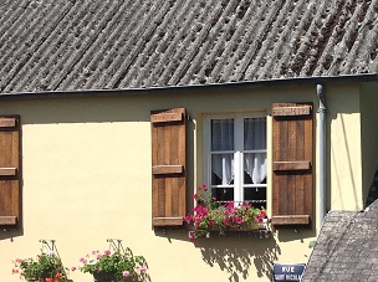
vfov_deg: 15.9
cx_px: 327
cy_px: 243
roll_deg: -0.7
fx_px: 1003
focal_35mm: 92
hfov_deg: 21.0
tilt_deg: +1.5
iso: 50
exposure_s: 1/1681
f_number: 2.4
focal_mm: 4.28
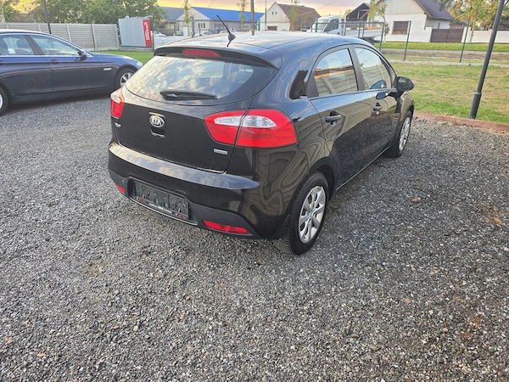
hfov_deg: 73.9
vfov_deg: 58.9
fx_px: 338
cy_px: 191
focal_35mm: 23
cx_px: 254
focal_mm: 6.5
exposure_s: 1/180
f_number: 1.4
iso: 40
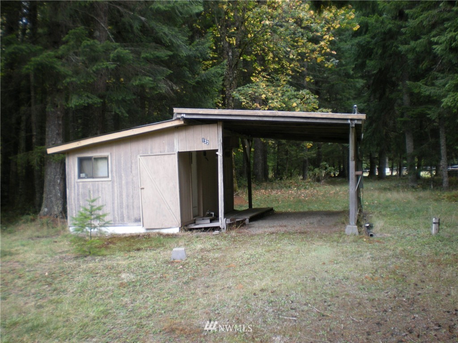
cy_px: 172
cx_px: 229
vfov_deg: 37.7
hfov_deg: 49.0
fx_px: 503
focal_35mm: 38
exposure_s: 1/54.1
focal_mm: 6.3
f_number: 3.1
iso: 68
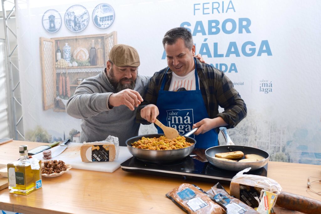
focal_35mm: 35
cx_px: 160
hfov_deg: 54.4
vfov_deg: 37.9
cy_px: 107
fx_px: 312
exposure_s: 1/250
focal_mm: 23
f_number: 4.5
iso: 800
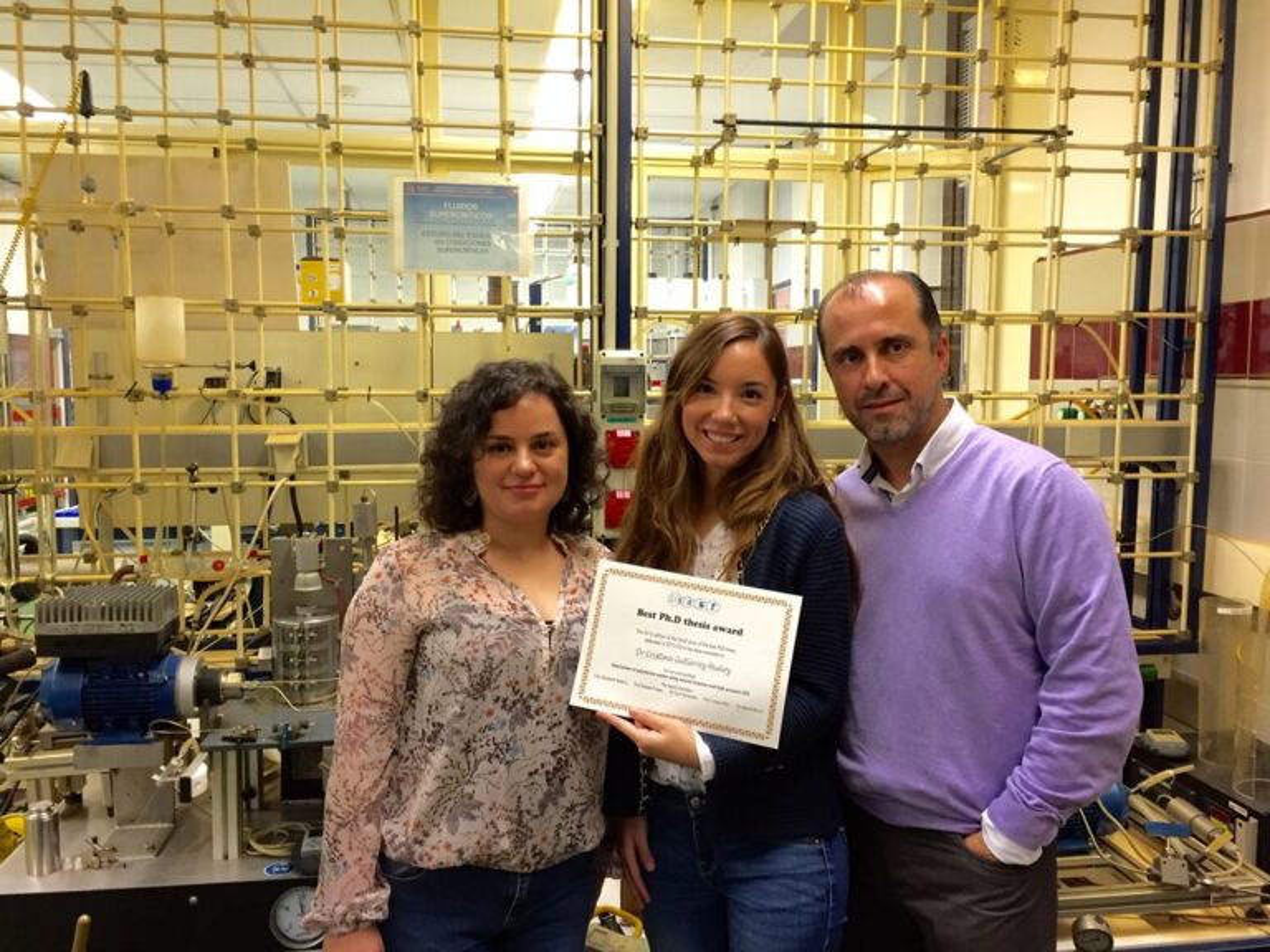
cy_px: 476
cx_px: 635
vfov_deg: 48.2
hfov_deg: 61.7
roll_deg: +0.3
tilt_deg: -5.4
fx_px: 1064
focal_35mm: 29
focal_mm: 4.15
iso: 160
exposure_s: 1/33
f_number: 2.2
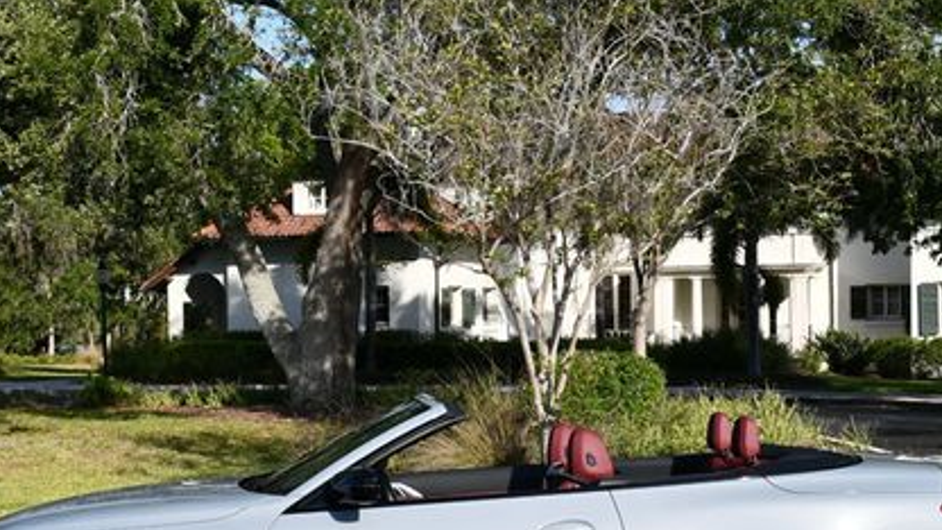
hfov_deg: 29.7
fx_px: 1773
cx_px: 525
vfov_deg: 16.9
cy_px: 390
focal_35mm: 71
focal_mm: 22
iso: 100
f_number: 8
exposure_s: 1/250
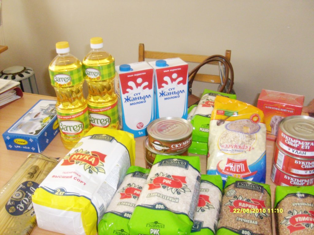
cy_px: 118
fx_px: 317
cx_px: 157
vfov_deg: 40.7
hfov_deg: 52.6
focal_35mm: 35
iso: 100
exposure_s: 1/45
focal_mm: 5.8
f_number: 2.8
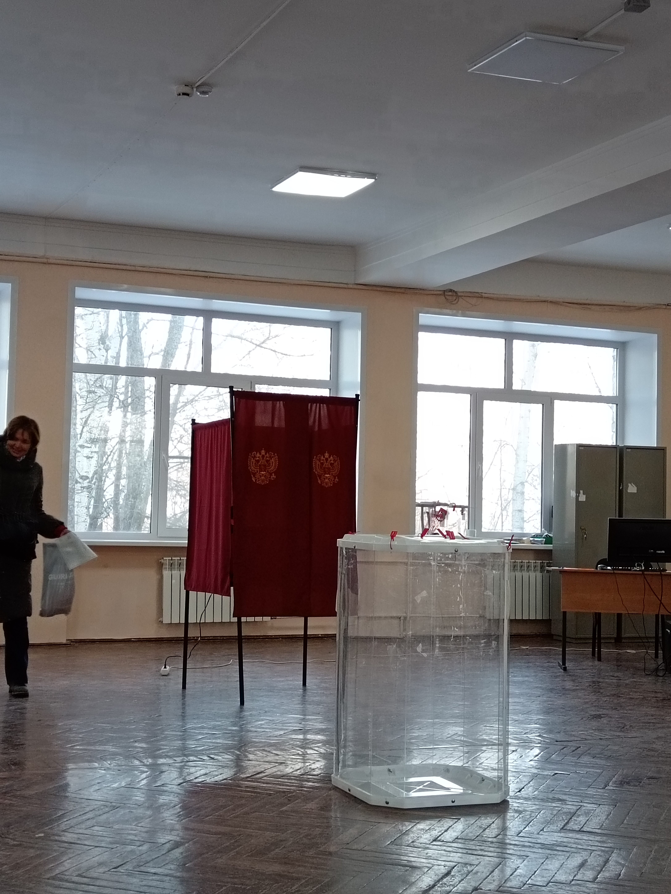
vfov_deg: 35.5
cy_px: 447
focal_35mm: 54
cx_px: 336
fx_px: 1396
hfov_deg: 27.0
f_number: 1.9
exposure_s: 1/100
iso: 395
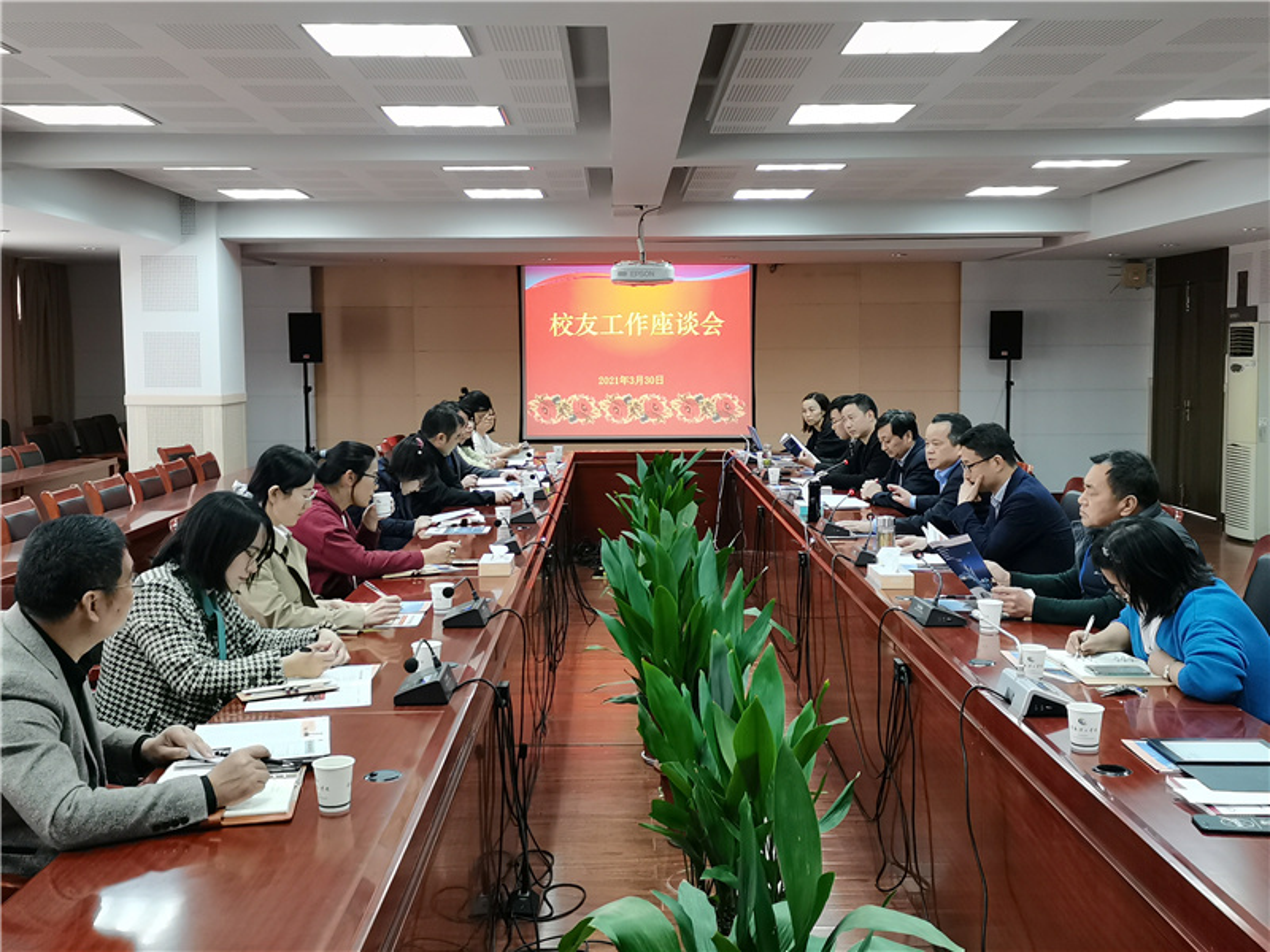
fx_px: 1504
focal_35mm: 41
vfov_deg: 35.1
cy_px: 476
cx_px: 635
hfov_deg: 45.8
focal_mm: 5.58
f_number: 1.8
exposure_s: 1/50
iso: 200
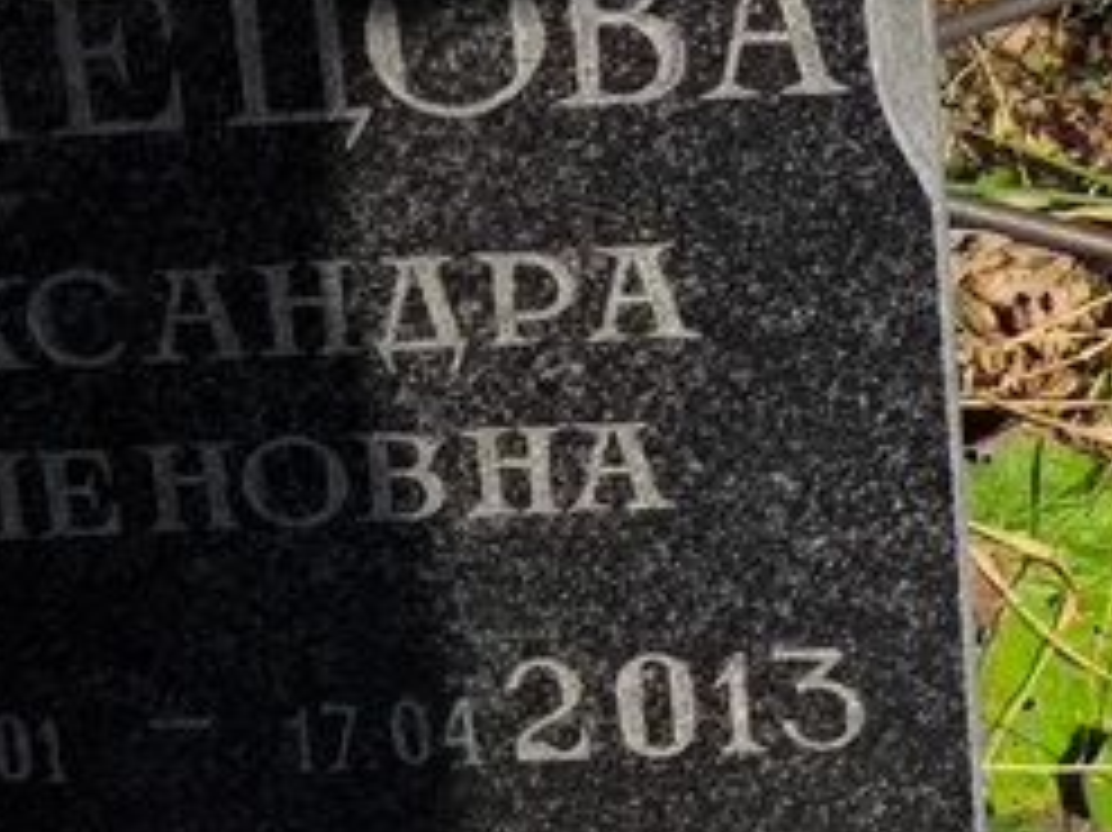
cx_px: 182
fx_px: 5202
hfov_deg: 12.1
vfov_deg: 9.2
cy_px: 396
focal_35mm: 162
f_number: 1.7
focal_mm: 4.71
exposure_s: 1/2093
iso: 50
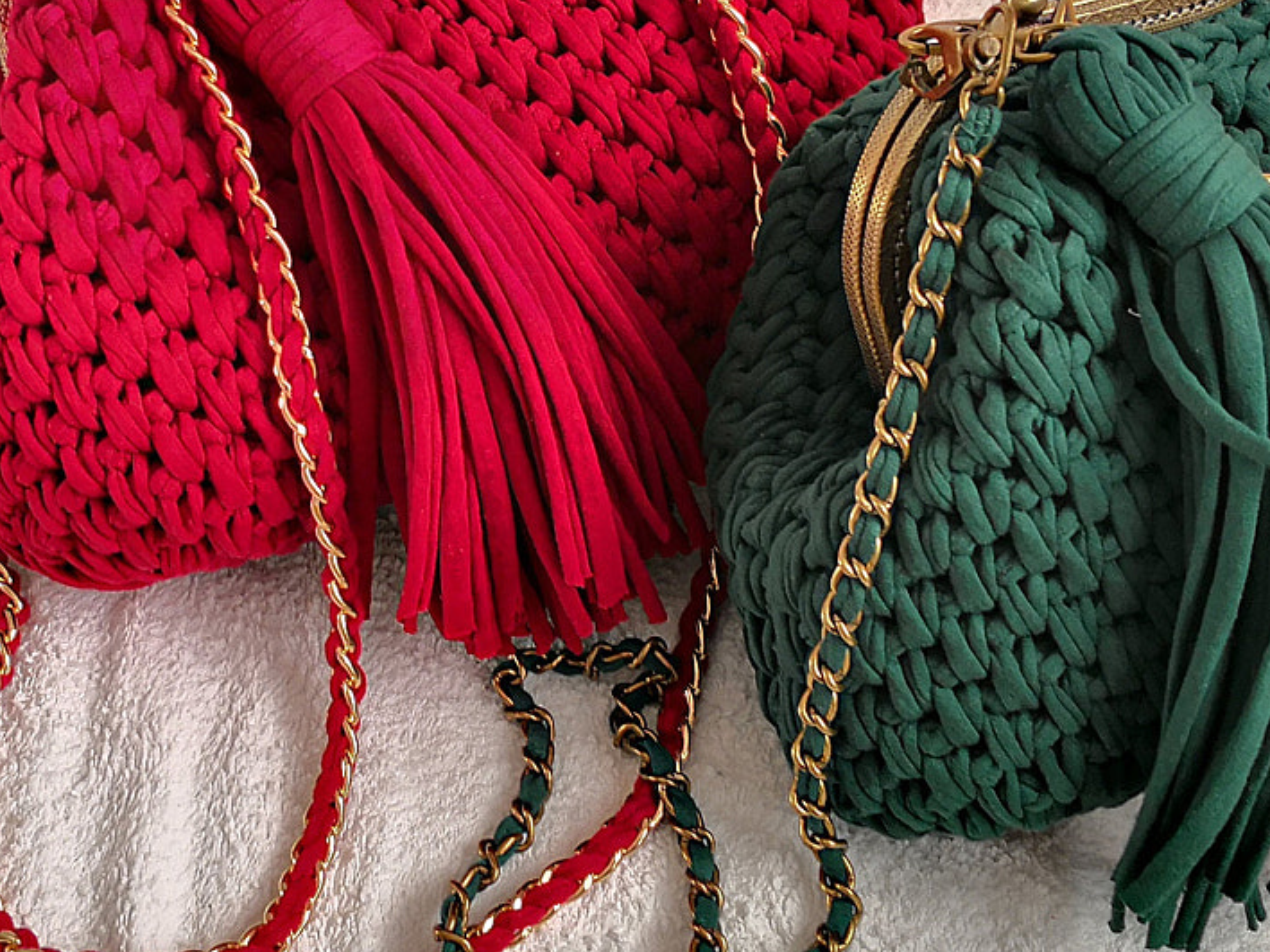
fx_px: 2238
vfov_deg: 23.9
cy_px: 335
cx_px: 350
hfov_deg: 31.2
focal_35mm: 61
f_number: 1.6
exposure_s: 1/50
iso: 125
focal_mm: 3.95
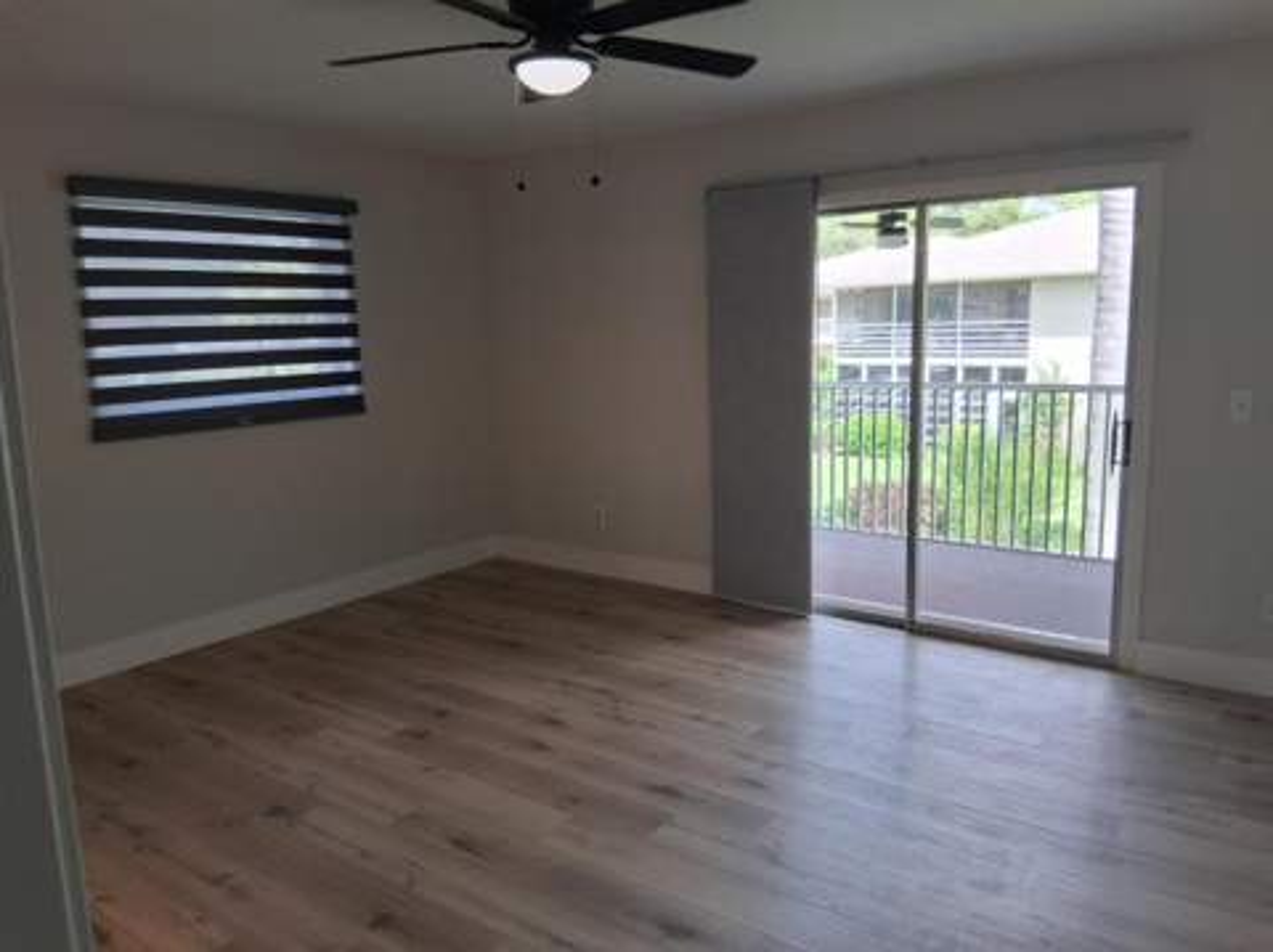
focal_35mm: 26
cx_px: 636
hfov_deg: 67.4
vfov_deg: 53.0
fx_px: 955
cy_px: 476
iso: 64
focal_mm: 3.98
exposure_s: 1/100
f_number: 1.8
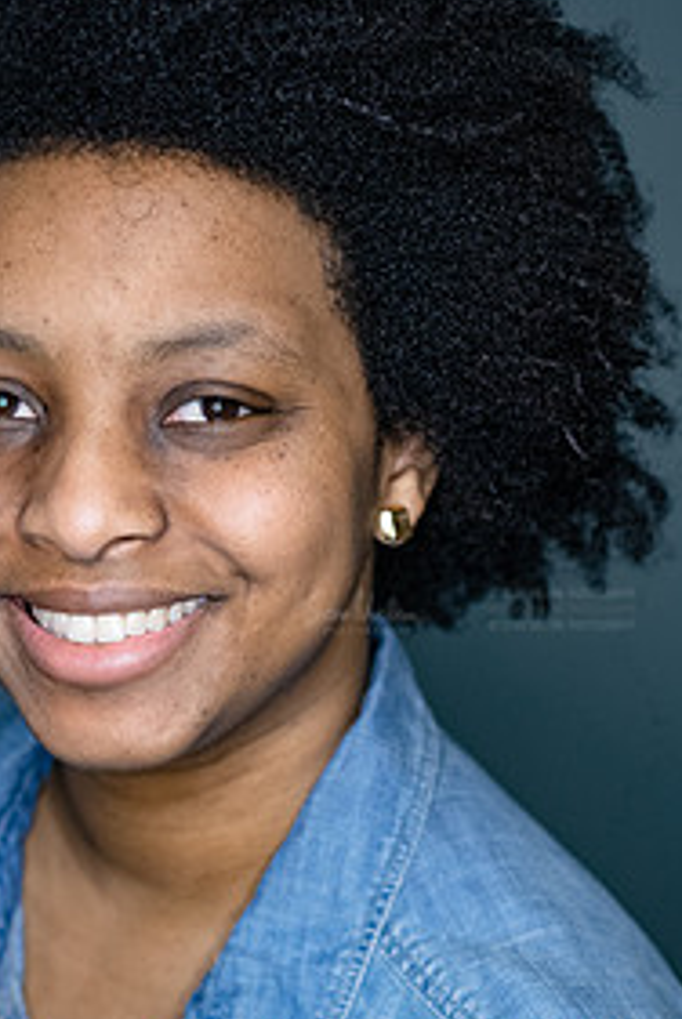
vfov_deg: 15.1
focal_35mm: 136
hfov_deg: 10.1
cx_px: 163
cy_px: 555
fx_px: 3855
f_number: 3.5
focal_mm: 85
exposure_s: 1/200
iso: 2000
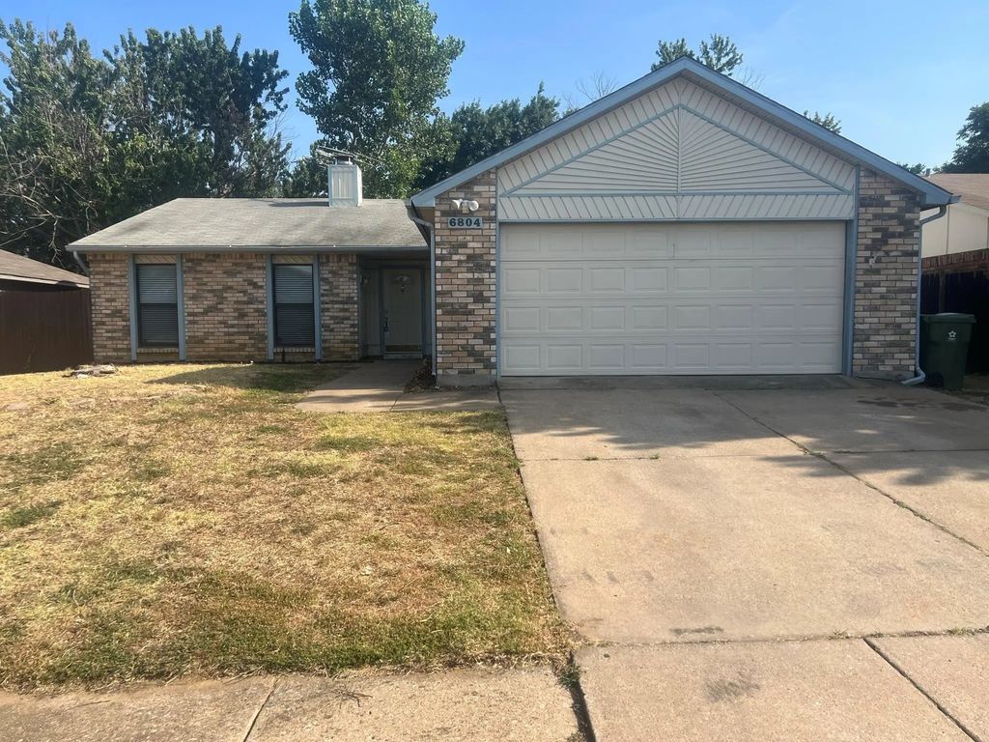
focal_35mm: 26
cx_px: 494
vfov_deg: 53.1
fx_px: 743
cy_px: 371
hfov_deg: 67.3
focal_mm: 5.7
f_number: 1.5
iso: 50
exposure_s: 1/3165
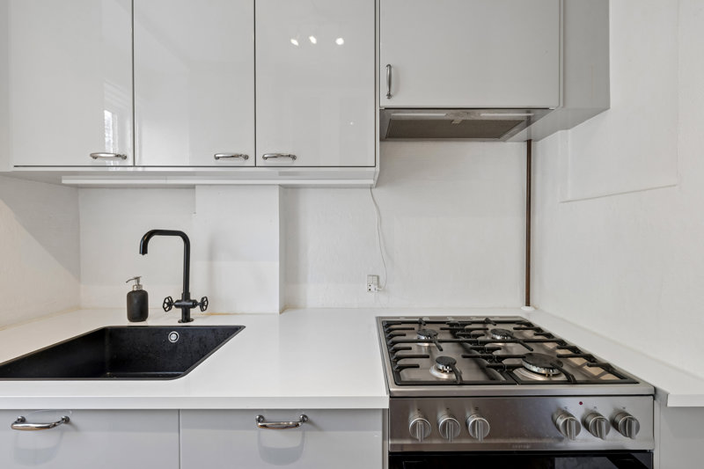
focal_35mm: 16
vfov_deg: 73.7
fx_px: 313
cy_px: 234
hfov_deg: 96.7
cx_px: 352
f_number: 9
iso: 160
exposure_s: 1/6
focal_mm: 16
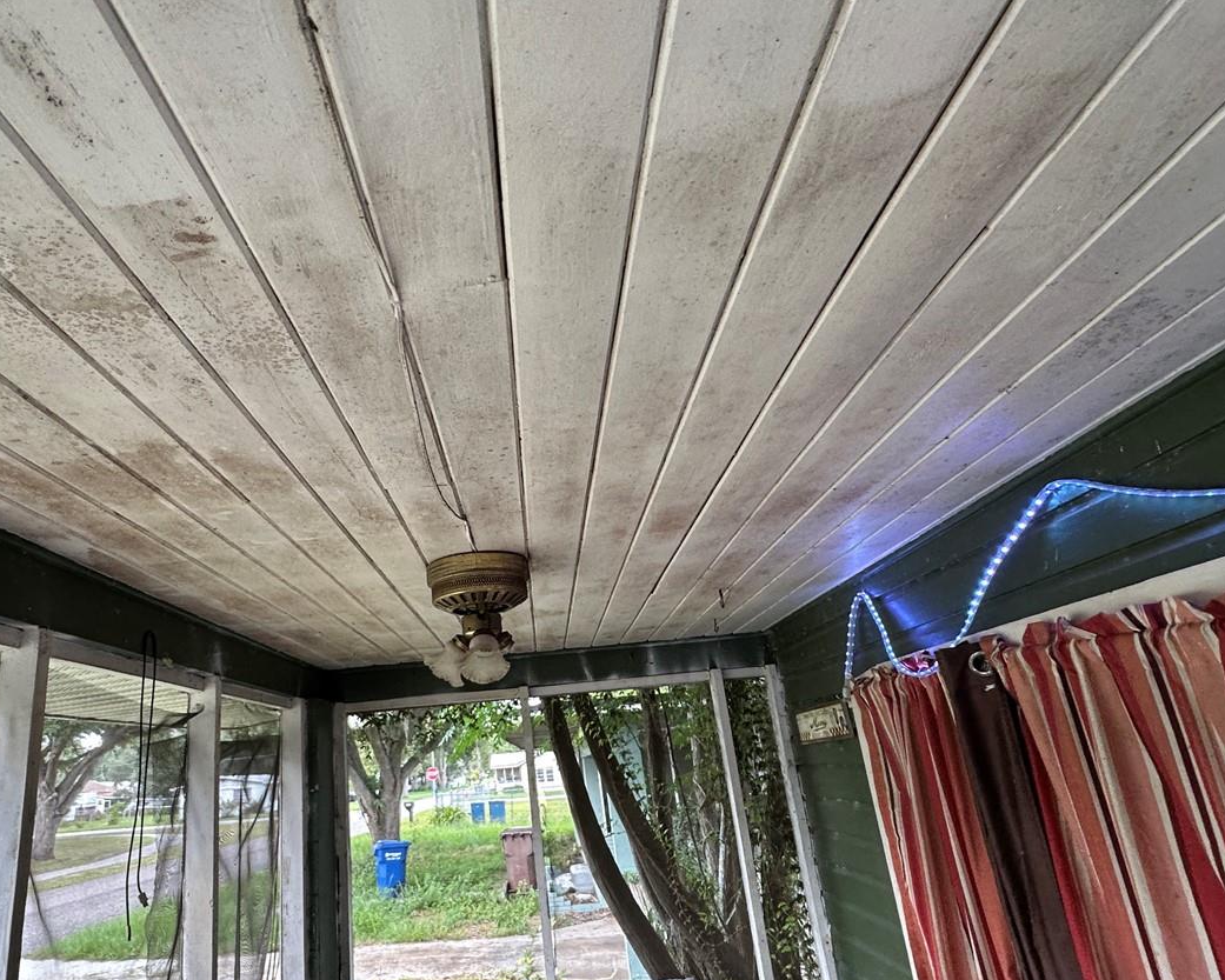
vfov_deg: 65.4
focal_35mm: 21
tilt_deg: +17.0
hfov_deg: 76.6
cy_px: 529
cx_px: 479
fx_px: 761
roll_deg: +7.6
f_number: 2.2
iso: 160
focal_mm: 2.22
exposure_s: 1/120
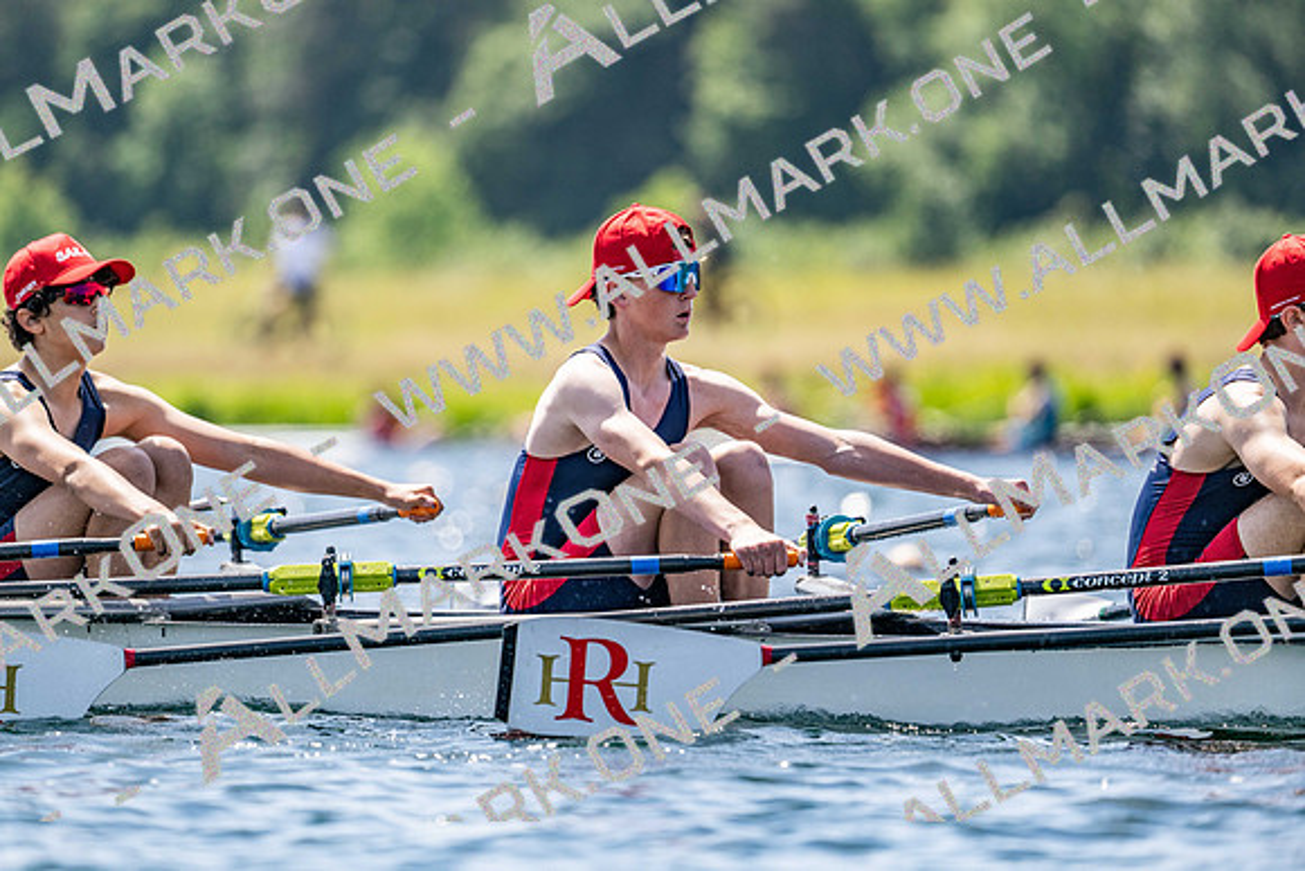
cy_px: 436
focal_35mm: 400
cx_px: 652
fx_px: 14503
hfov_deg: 5.2
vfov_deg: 3.4
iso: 360
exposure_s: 1/2500
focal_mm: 400
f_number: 4.5
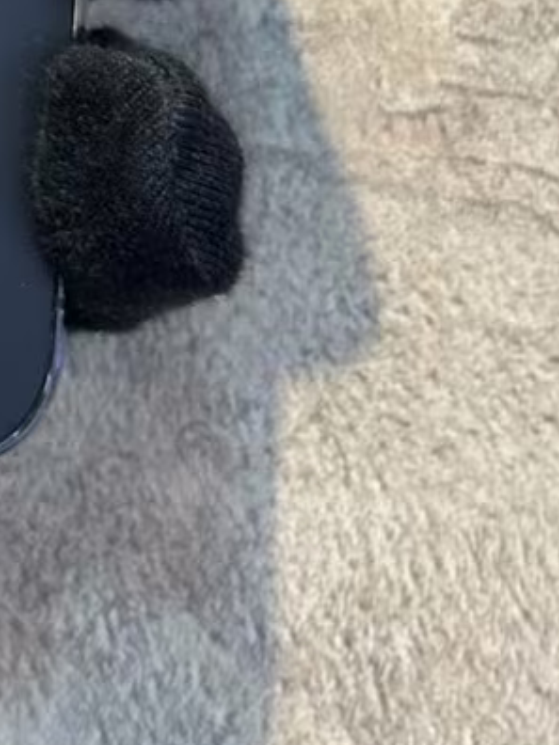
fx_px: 4177
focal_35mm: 194
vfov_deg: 9.6
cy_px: -642
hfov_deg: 7.5
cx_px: -237
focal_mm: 6.76
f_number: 1.78
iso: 125
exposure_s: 1/50
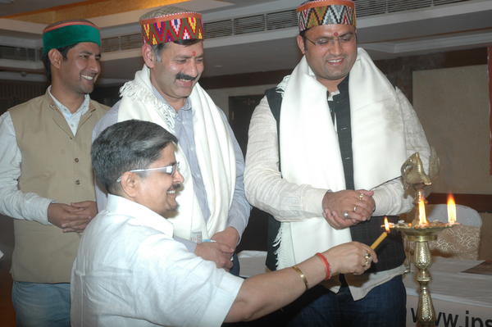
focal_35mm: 52
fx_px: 717
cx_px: 246
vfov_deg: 25.7
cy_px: 164
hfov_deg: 37.9
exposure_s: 1/60
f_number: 4.2
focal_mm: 35
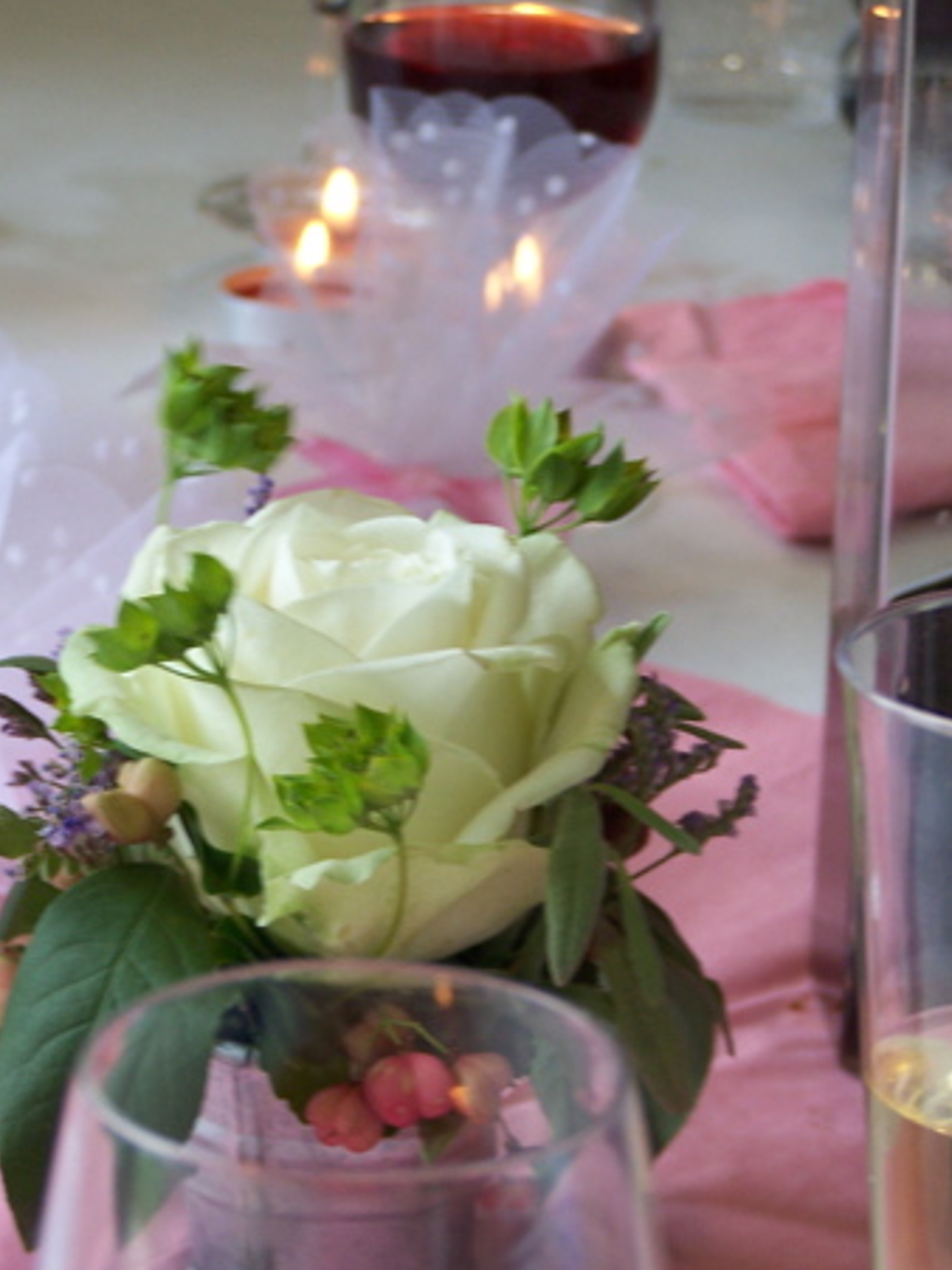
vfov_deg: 13.2
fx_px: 5466
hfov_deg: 10.0
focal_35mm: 149
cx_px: 414
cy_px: 876
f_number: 3.2
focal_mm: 17.5
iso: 100
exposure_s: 1/50
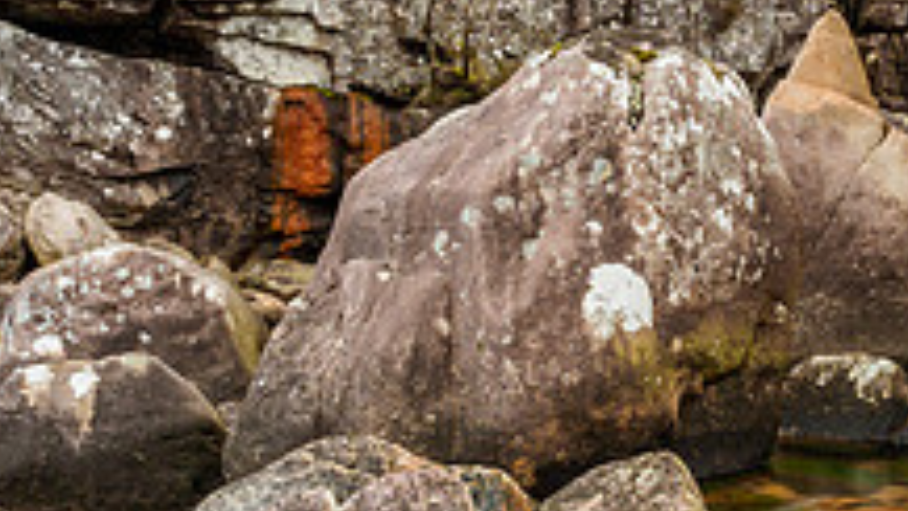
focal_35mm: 70
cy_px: 340
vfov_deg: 17.2
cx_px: 749
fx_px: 1685
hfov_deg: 29.4
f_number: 7.1
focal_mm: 12
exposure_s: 5
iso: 200
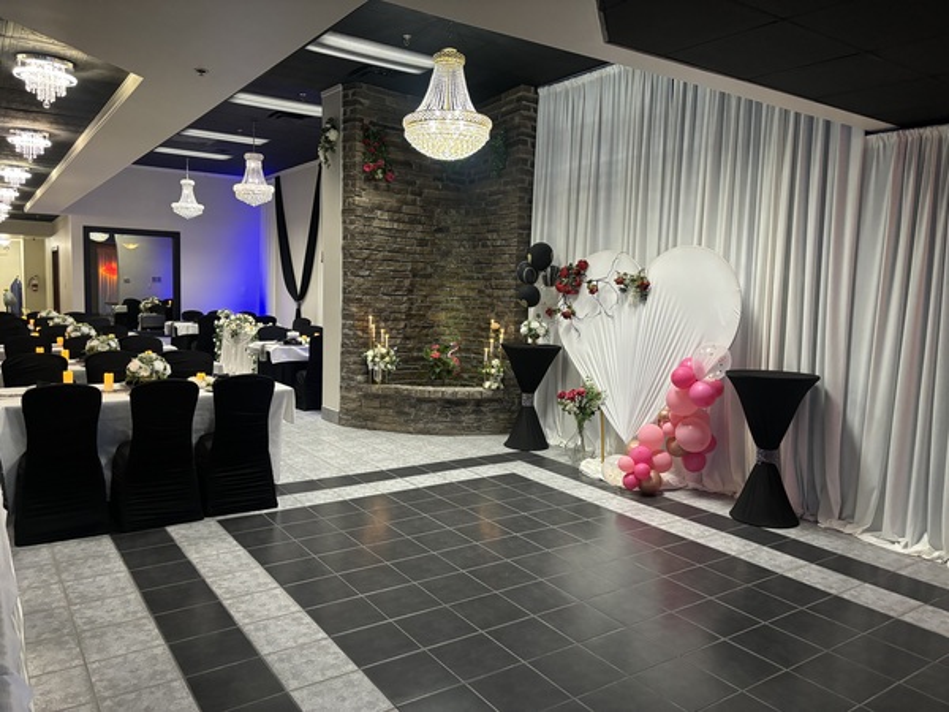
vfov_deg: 53.1
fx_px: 713
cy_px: 356
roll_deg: -2.2
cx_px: 474
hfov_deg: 67.3
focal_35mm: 26
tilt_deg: -5.1
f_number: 1.6
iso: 400
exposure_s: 1/40
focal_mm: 5.96
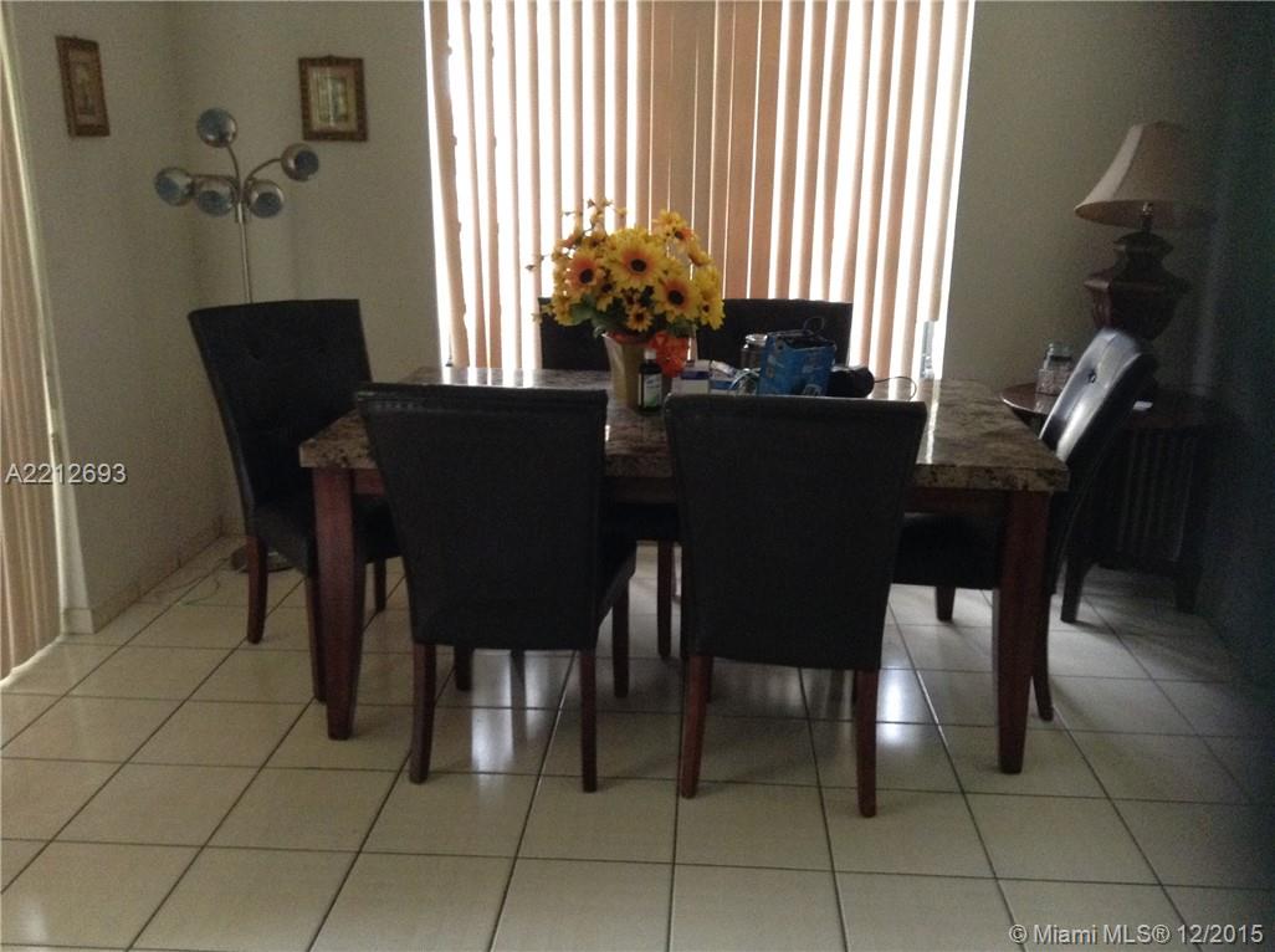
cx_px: 638
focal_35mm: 33
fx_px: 1213
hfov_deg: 55.4
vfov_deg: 42.8
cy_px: 476
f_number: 2.4
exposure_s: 1/17
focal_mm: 3.3
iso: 250
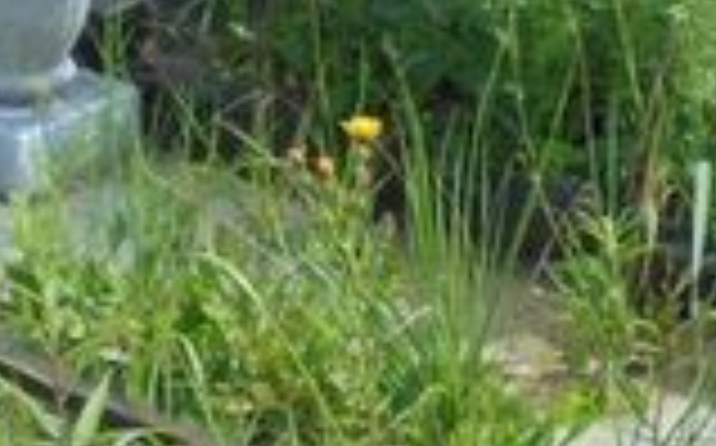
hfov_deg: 14.9
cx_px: 590
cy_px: 45
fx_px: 2709
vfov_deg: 9.4
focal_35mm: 139
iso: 100
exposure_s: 1/500
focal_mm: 4.6
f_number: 3.5
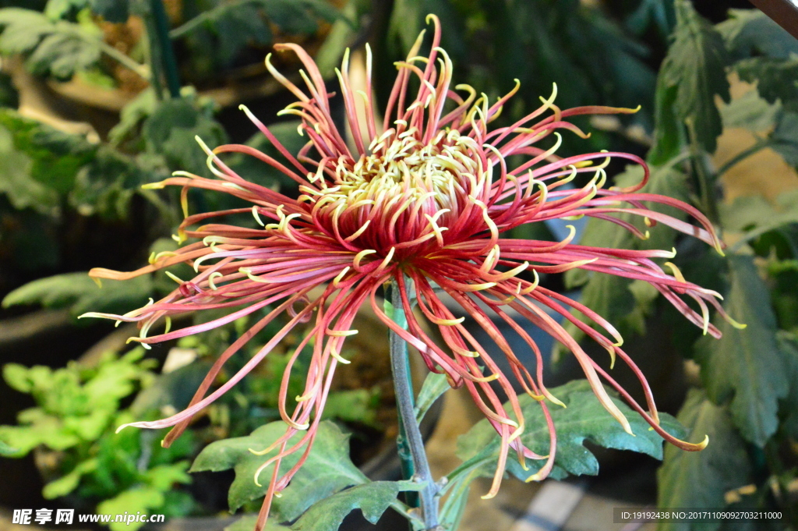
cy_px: 266
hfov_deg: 15.2
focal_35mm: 135
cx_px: 399
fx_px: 2990
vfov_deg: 10.1
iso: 6400
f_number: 11
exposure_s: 1/30
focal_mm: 90
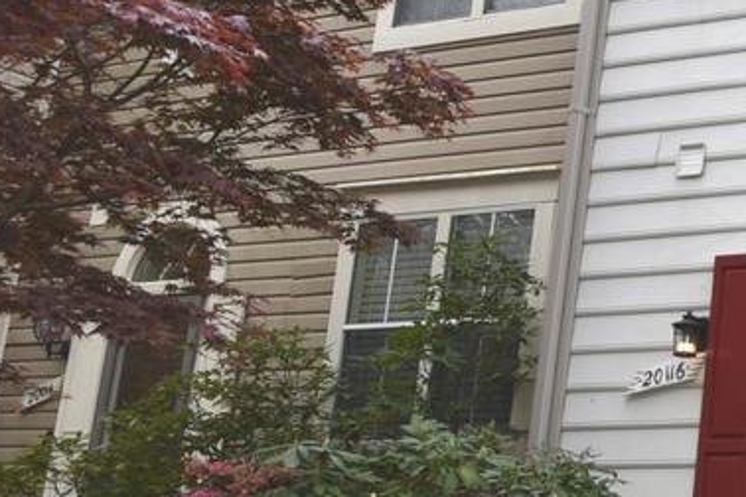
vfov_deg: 22.2
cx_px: 1222
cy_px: 309
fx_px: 1264
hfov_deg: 23.4
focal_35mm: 61
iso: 100
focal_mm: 16
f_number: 6.3
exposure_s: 1/160
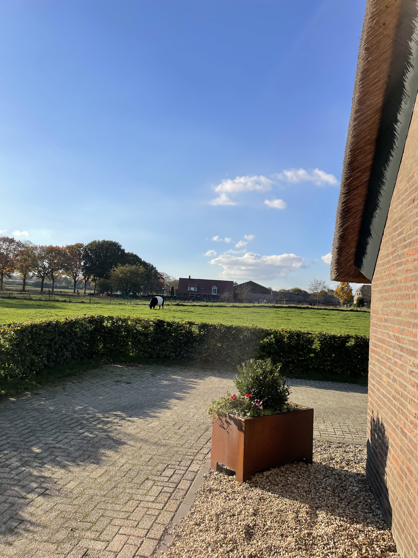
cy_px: 279
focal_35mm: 26
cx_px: 209
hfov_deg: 53.1
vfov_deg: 67.3
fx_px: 419
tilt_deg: +4.3
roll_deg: -3.4
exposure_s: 1/4464
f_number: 1.6
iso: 32
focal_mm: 4.2
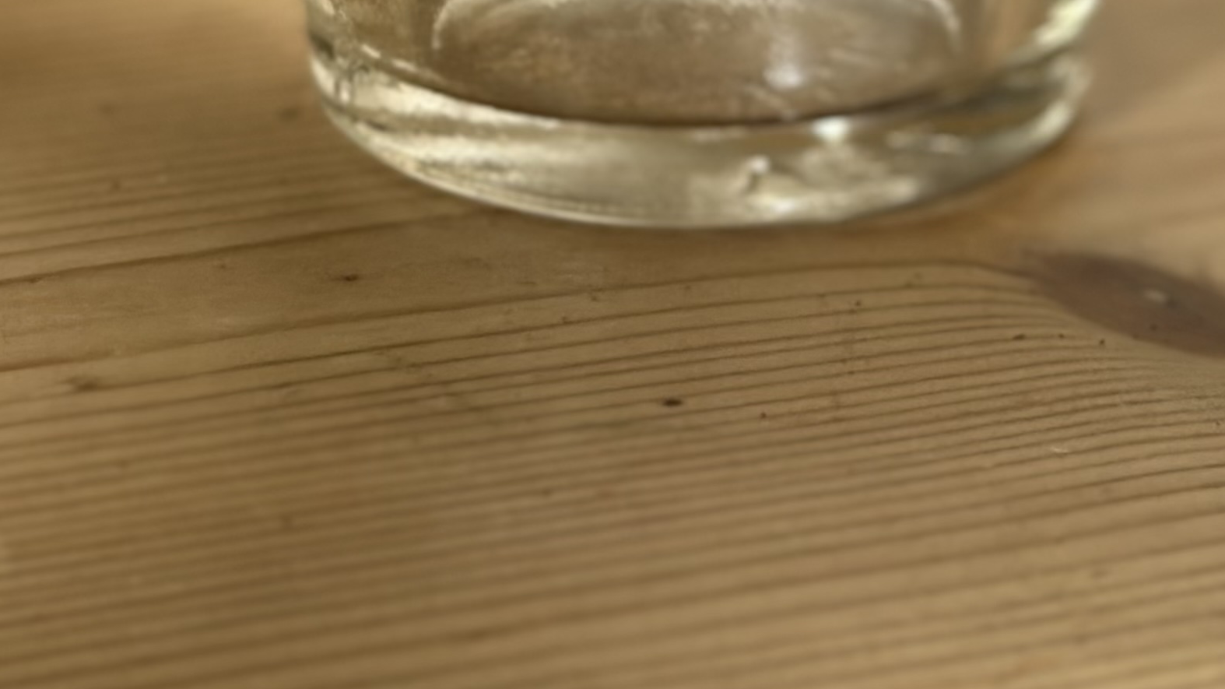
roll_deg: -0.5
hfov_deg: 16.0
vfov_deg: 8.6
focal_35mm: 134
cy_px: -688
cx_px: 701
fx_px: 4352
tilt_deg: -12.3
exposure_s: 1/1157
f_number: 1.78
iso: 80
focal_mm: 6.86
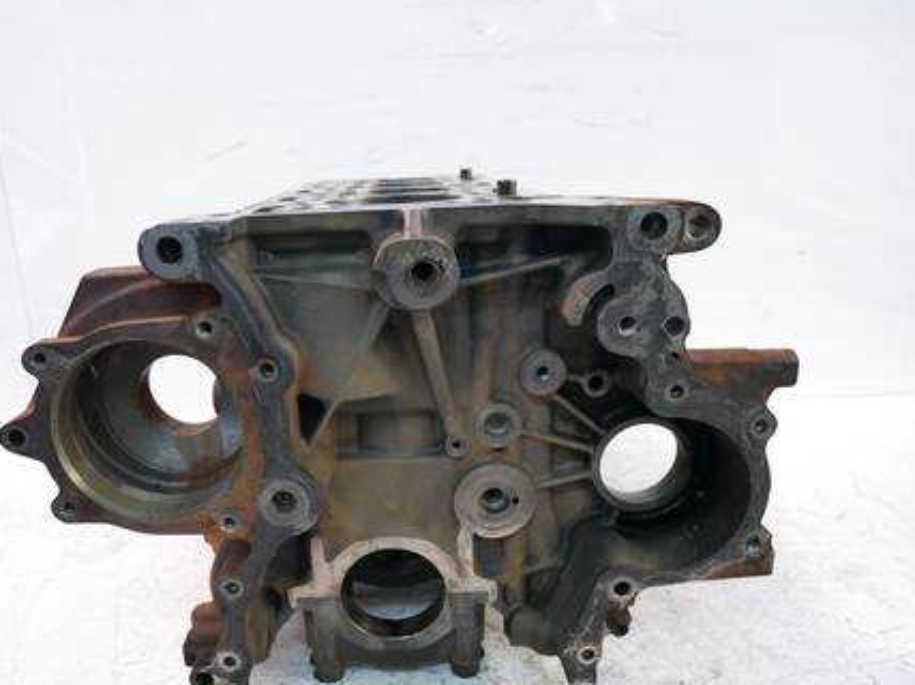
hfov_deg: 65.1
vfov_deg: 51.2
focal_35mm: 27
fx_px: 713
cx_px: 403
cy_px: 377
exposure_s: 1/60
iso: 1000
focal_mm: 12
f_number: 3.5
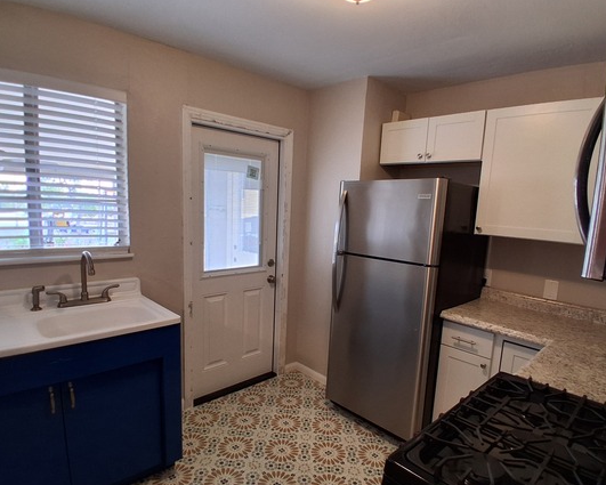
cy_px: 264
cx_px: 306
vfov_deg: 68.0
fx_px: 359
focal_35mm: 20
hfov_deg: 80.4
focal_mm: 1.4
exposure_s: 1/40
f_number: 2.2
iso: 100
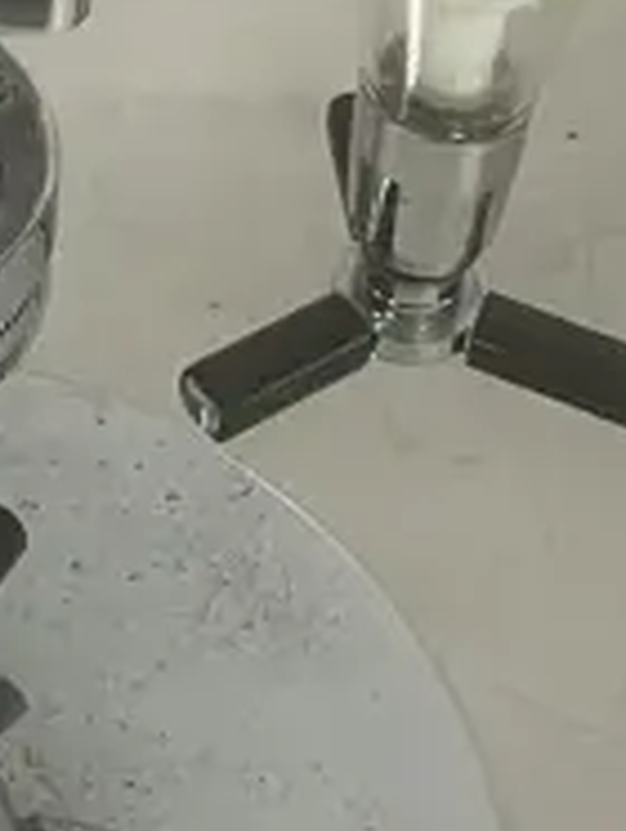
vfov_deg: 12.2
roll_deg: -1.7
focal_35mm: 154
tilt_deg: -39.3
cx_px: 45
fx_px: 3705
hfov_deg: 9.6
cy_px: -433
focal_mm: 3.99
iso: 100
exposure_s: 1/50
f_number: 1.8
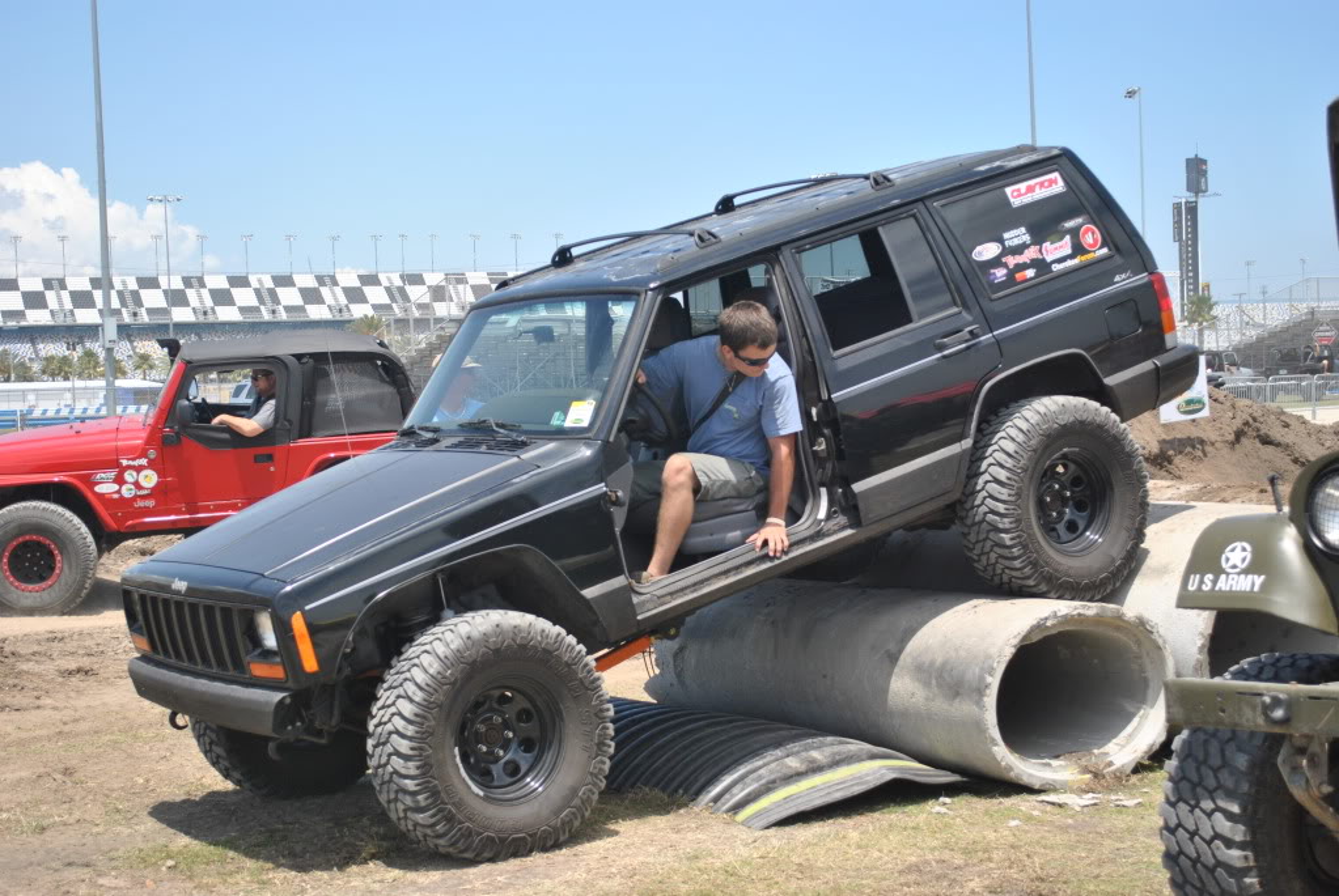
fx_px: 2123
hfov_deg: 35.0
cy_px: 448
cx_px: 670
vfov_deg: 23.8
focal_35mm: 57
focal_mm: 38
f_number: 5
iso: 200
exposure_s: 1/640
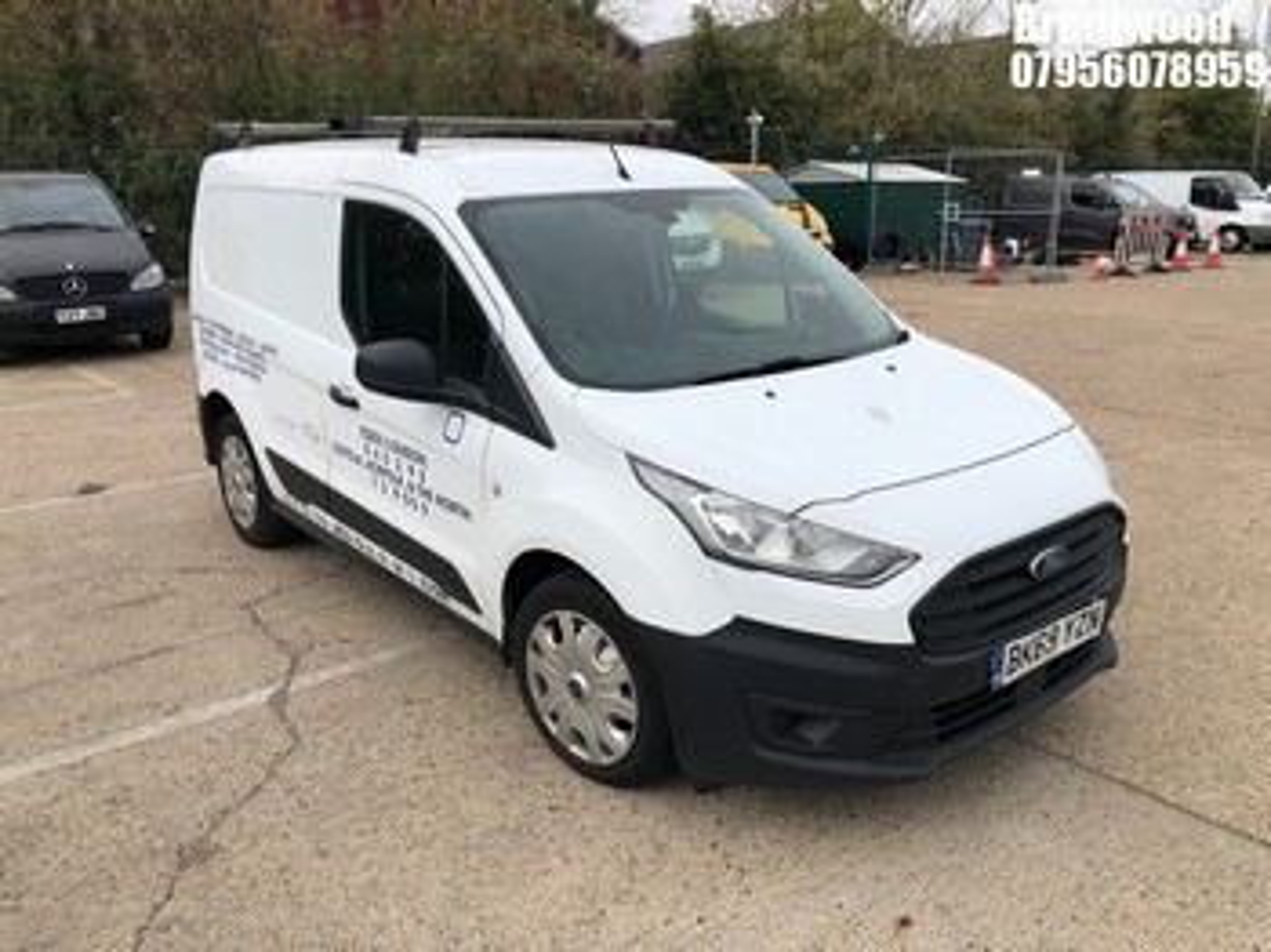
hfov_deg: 63.5
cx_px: 636
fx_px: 1027
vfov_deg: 49.7
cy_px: 476
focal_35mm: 28
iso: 20
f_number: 1.8
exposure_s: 1/1919
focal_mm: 4
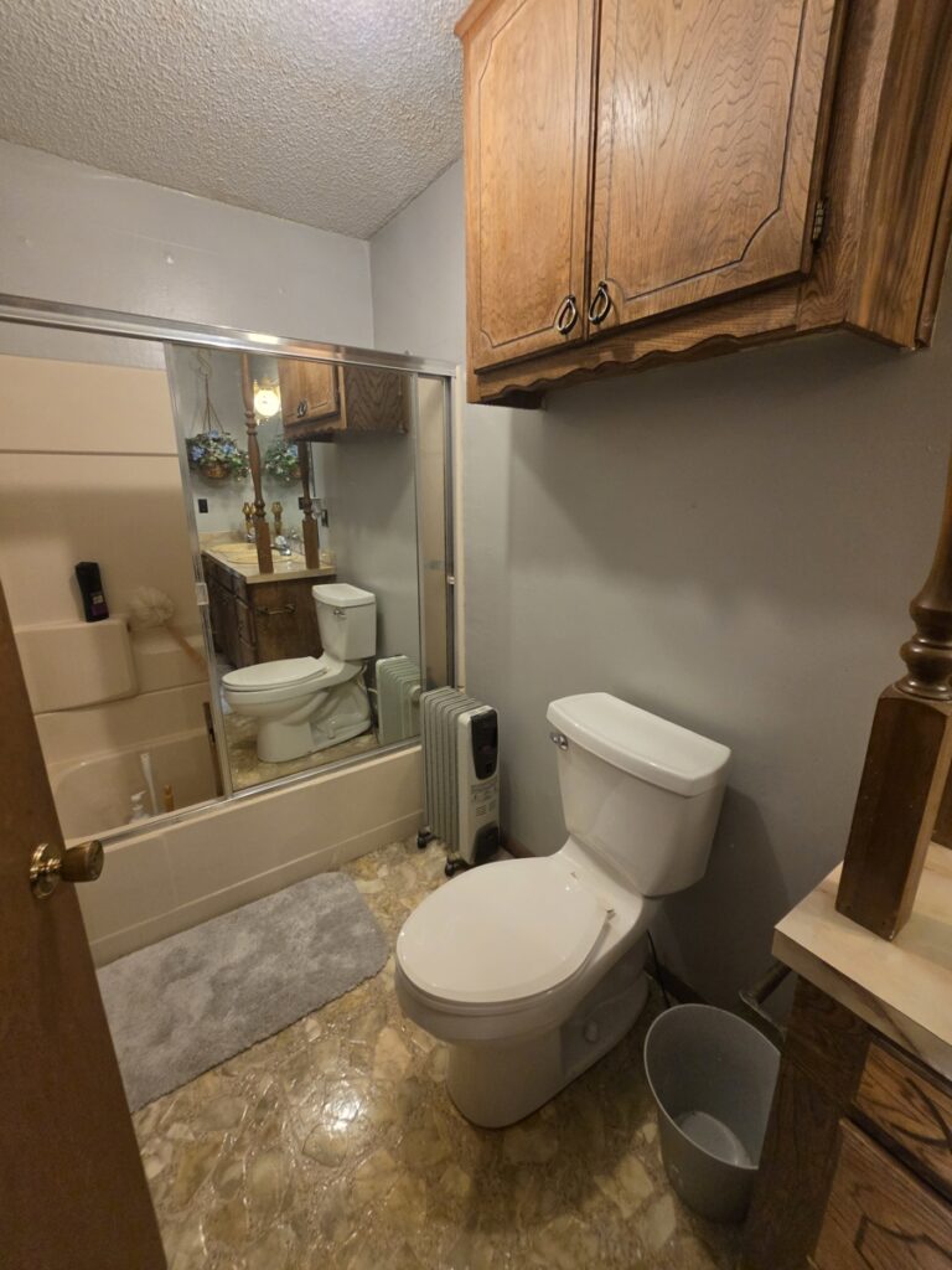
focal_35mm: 13
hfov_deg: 89.9
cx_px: 476
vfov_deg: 106.2
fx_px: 477
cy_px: 635
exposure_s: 1/60
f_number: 1.9
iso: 250
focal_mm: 2.2
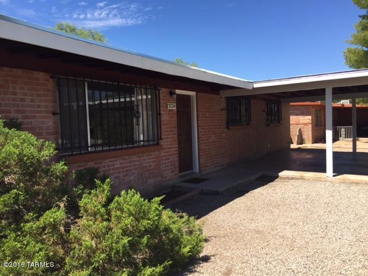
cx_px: 184
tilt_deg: -2.5
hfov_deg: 61.7
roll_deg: -0.3
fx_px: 308
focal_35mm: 29
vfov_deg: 48.2
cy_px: 138
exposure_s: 1/1099
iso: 32
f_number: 2.2
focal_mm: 4.15
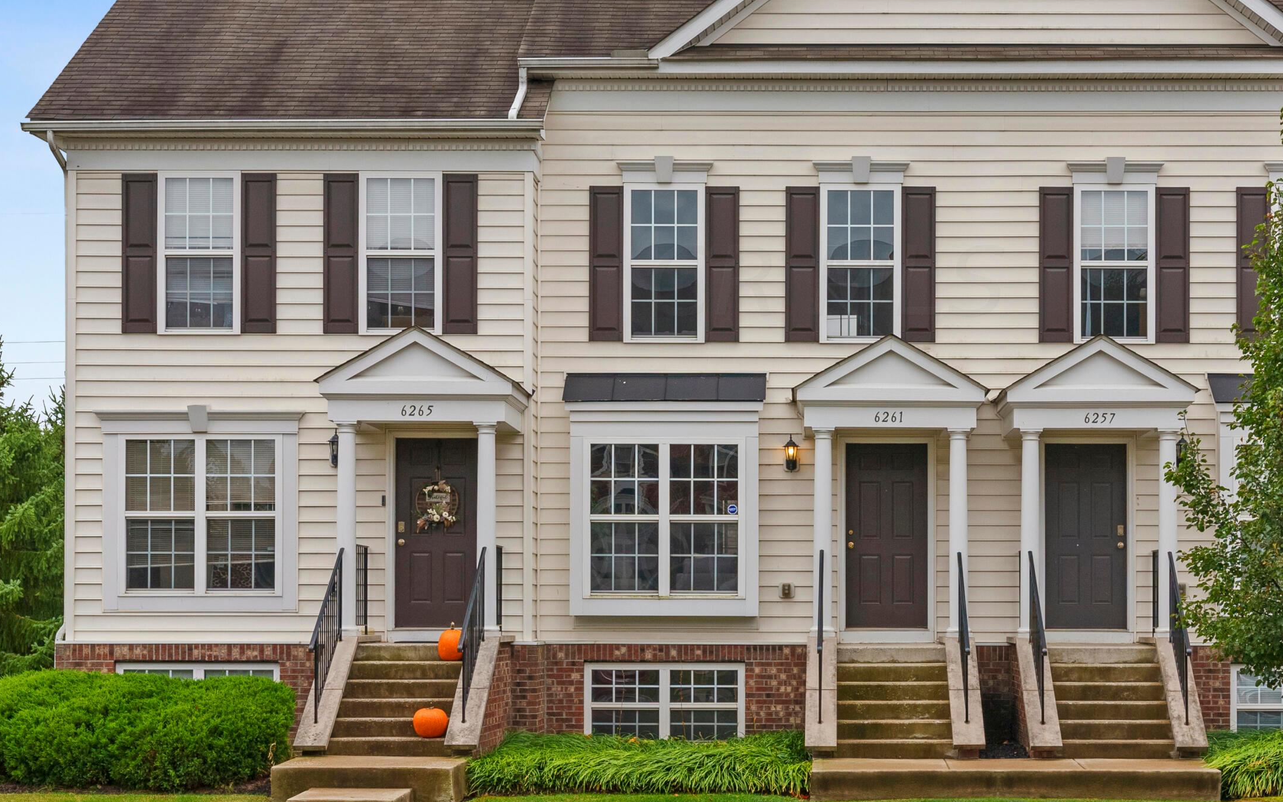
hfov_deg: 32.8
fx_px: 2168
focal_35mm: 62
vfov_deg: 20.9
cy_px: 280
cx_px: 827
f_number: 9
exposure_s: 1/200
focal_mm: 44
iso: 640
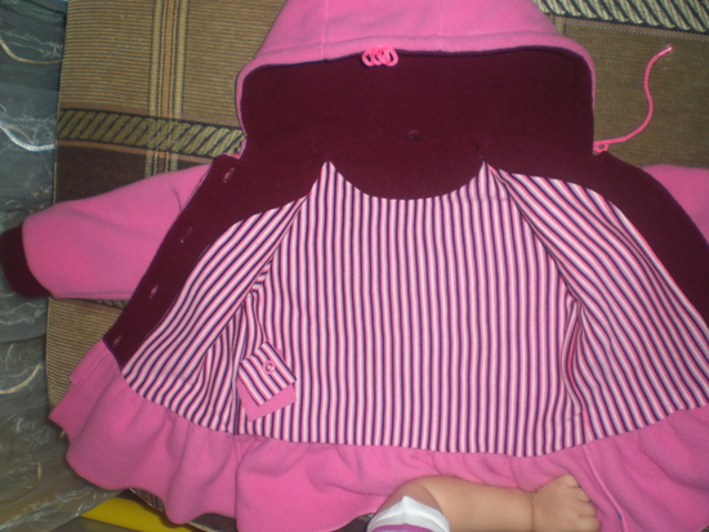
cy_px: 266
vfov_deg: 37.7
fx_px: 779
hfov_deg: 49.0
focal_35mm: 38
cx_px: 354
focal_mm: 6.3
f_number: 3.1
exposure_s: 1/60
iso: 100
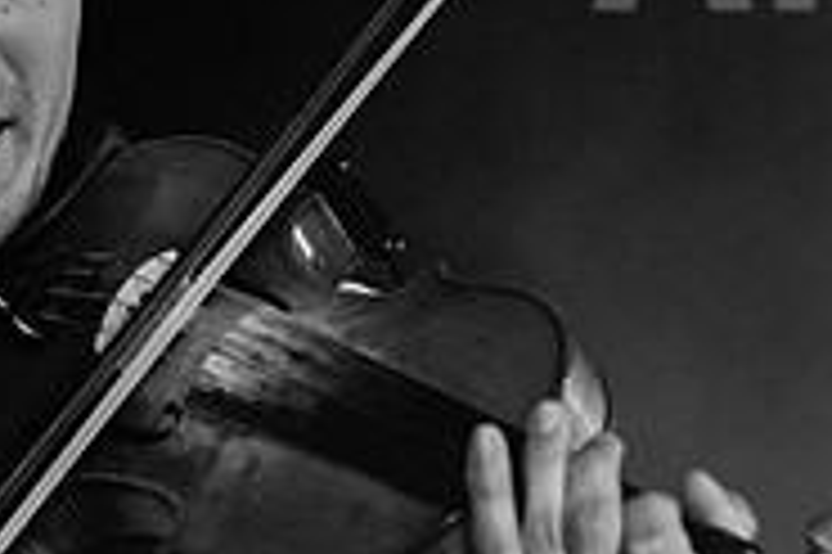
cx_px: -162
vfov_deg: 3.8
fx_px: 8428
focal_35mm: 365
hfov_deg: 5.6
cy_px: 396
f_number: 4
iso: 1400
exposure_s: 1/1000
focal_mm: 102
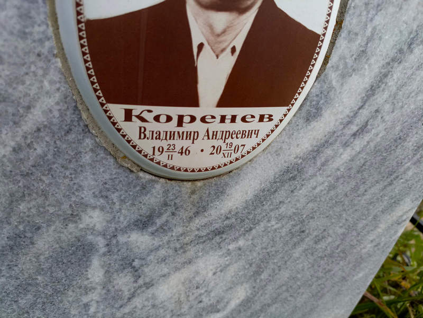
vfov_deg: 54.9
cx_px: 212
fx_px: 305
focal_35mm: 25
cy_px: 159
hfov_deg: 69.4
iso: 117
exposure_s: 1/572
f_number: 1.69
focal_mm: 4.76
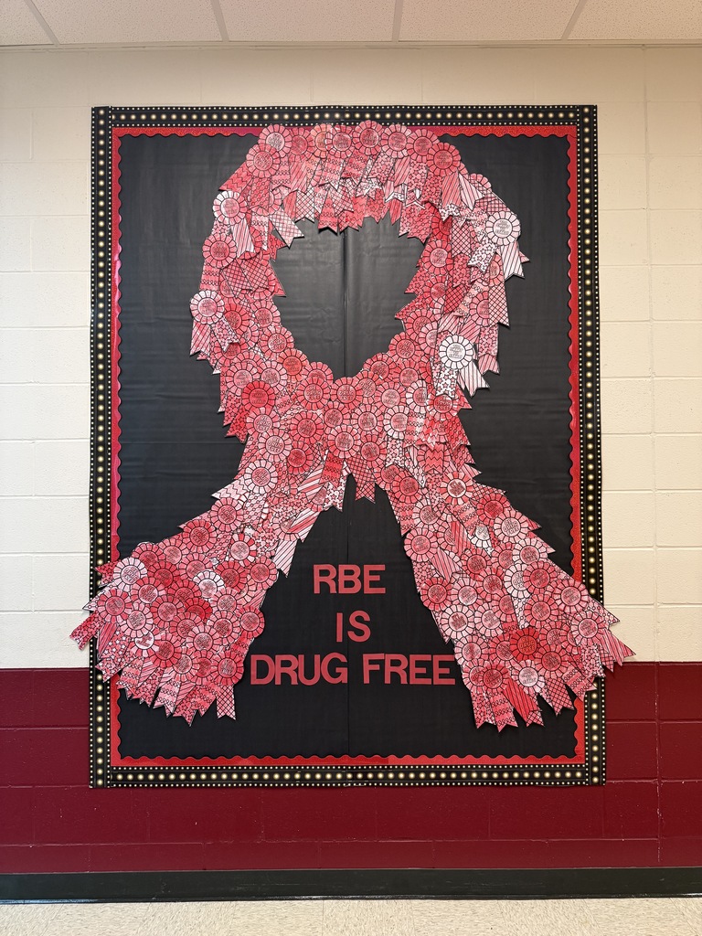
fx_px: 649
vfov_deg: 71.6
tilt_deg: +1.5
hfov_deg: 56.8
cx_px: 351
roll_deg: +0.4
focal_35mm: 24
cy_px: 468
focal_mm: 6.76
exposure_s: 1/60
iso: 200
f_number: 1.78
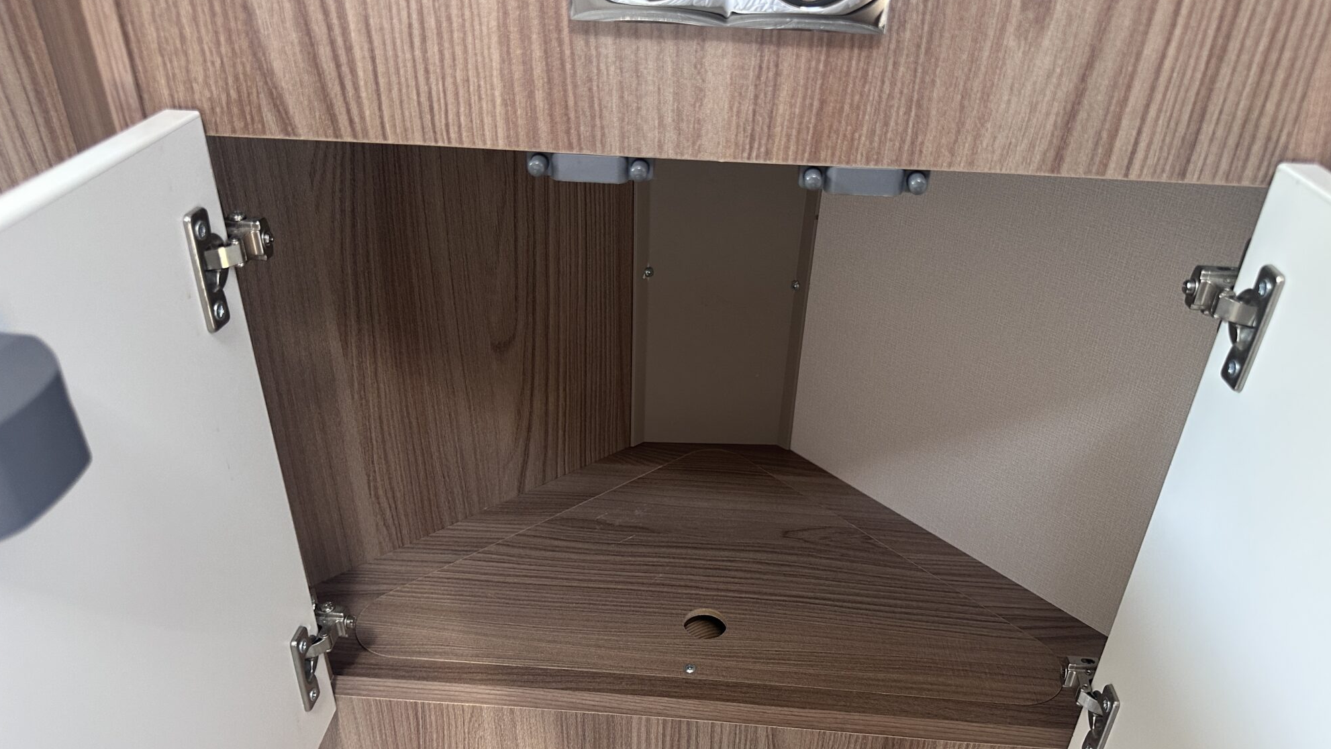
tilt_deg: -33.8
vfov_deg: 42.7
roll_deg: -2.4
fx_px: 953
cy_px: 442
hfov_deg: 69.9
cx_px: 669
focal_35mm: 27
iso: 250
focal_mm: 6.86
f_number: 1.78
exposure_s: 1/60
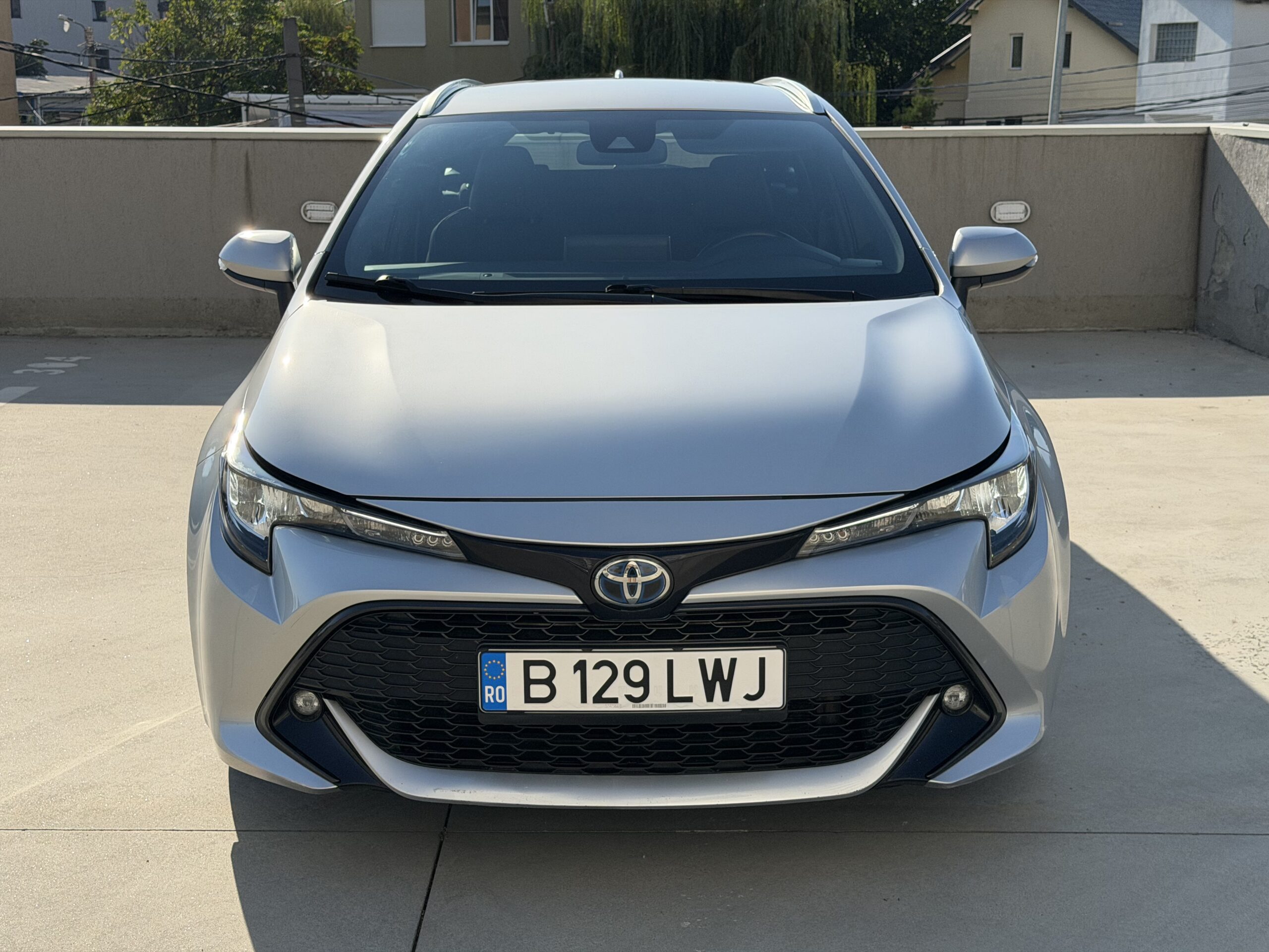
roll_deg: -0.4
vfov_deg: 30.3
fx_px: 1760
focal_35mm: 48
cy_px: 476
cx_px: 634
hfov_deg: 39.7
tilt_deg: -12.2
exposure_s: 1/7143
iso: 100
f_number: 1.78
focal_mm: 6.76
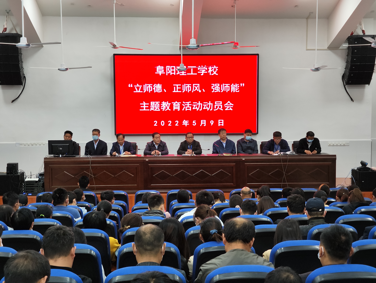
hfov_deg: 39.6
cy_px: 142
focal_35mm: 48
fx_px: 522
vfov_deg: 30.3
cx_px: 188
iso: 530
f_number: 1.9
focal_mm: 7.1
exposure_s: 1/120
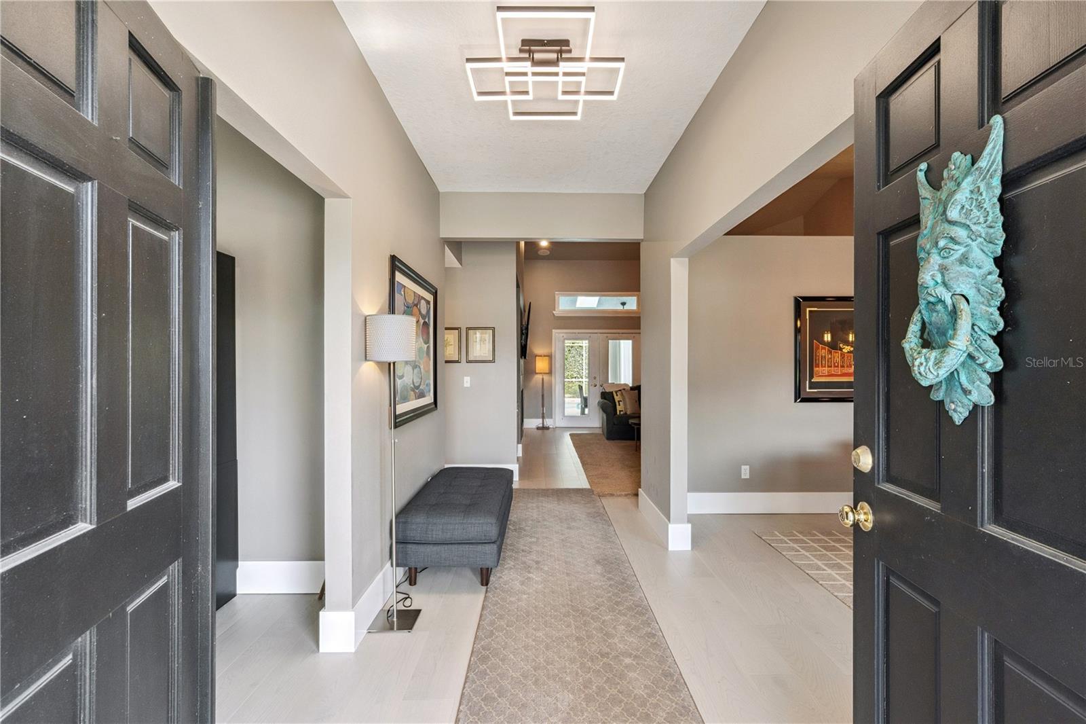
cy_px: 362
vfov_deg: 73.7
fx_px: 483
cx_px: 543
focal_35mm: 16
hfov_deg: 96.7
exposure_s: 1/50
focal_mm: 16
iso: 800
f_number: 10
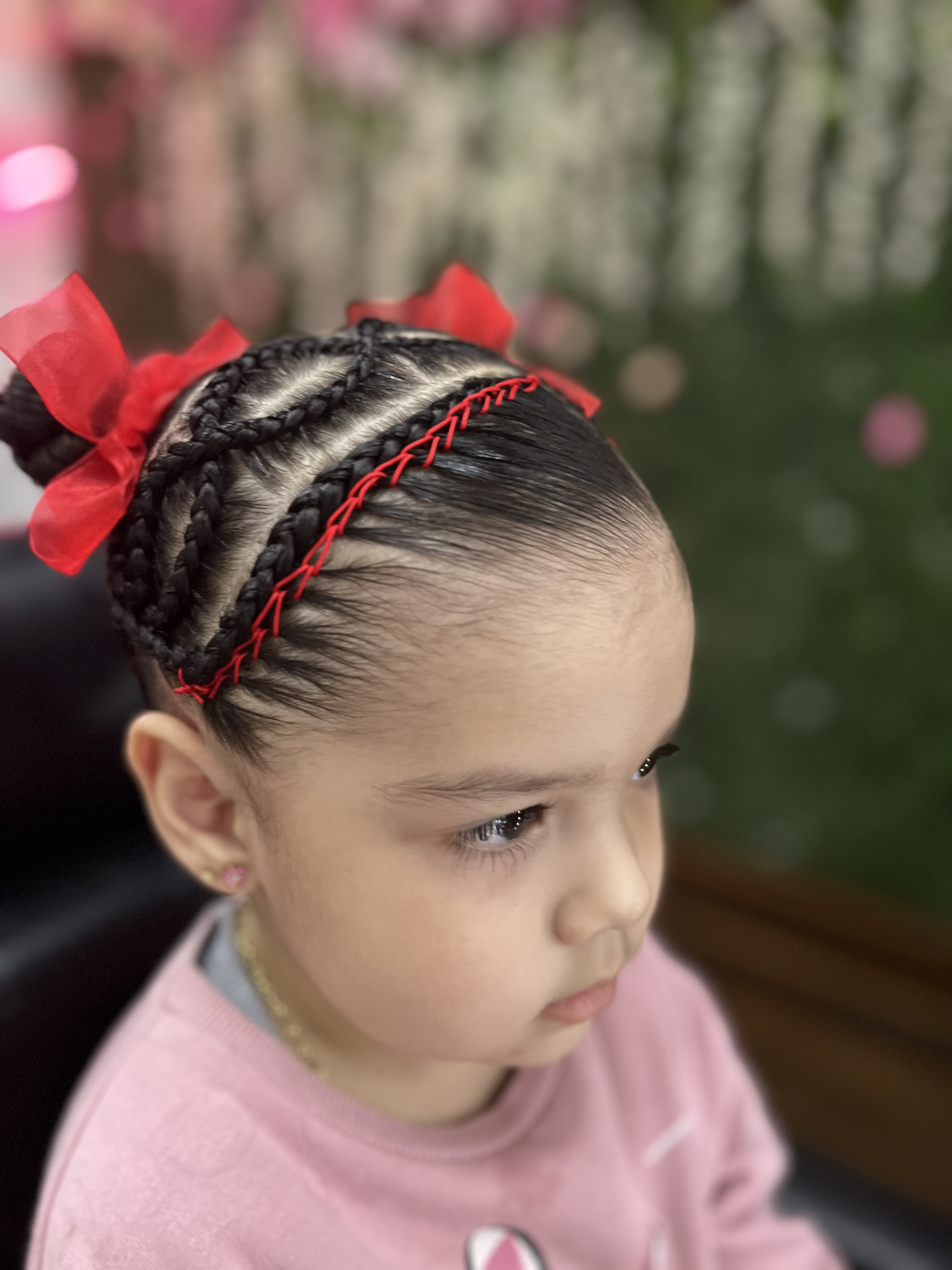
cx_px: 476
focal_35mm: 26
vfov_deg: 67.3
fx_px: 953
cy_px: 635
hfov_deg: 53.1
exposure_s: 1/60
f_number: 1.6
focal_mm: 5.1
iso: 250
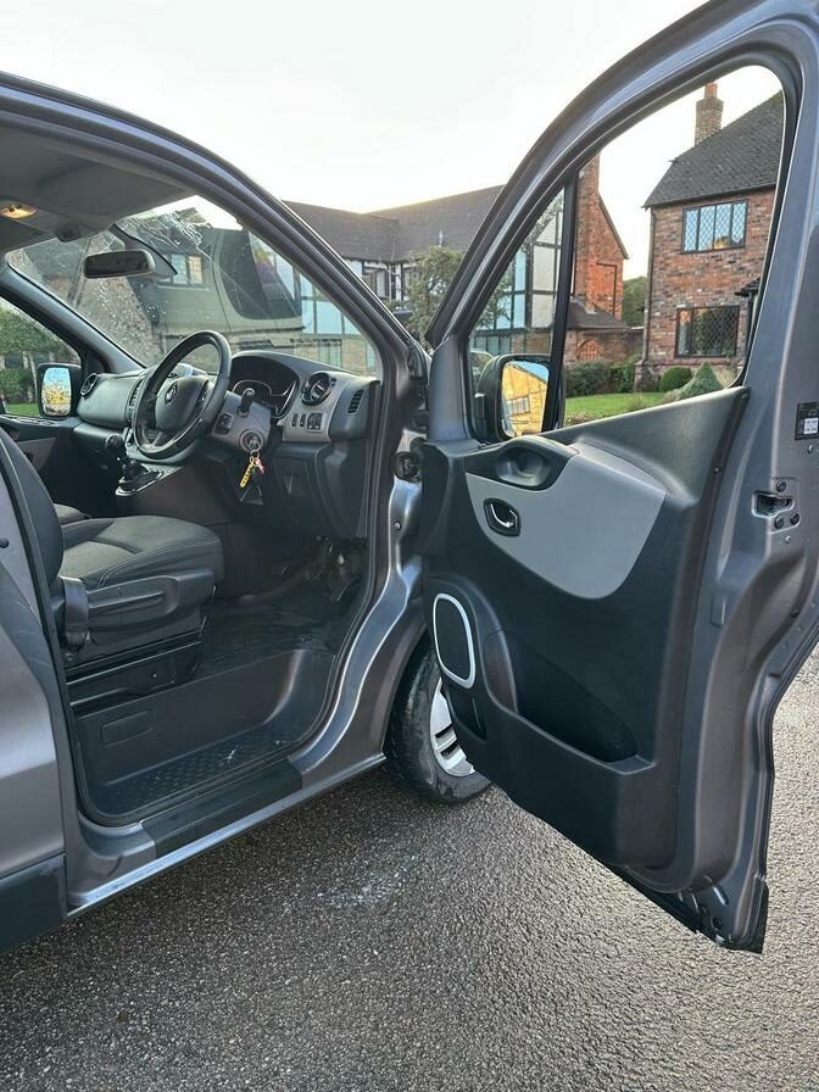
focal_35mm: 24
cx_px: 410
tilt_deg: -11.5
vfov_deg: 71.6
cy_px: 546
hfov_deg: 56.8
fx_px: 757
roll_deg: +1.1
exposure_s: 1/121
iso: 64
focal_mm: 6.86
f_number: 1.78
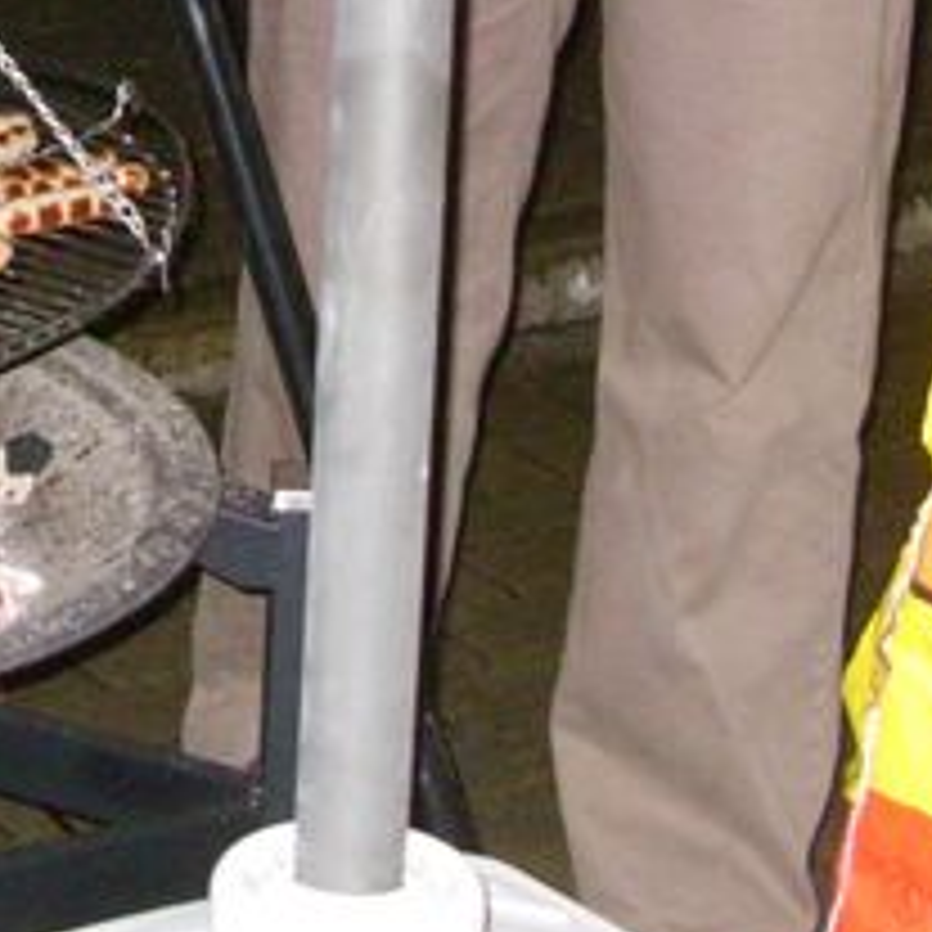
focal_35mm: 146
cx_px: -144
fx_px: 4447
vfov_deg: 11.6
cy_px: -367
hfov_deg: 11.7
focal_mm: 6.3
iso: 400
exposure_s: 1/30
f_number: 2.8
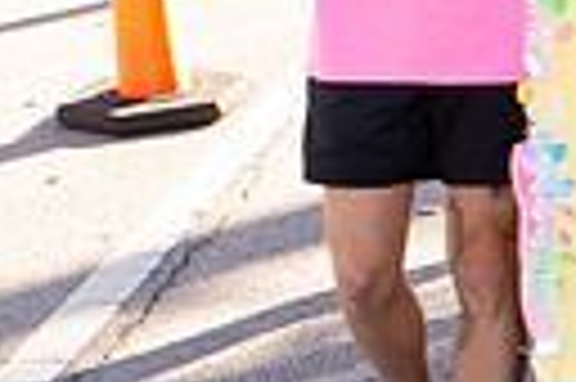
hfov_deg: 10.9
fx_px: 2876
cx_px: 922
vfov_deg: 7.6
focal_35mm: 180
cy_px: 135
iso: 800
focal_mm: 24
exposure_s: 1/200
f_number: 7.1
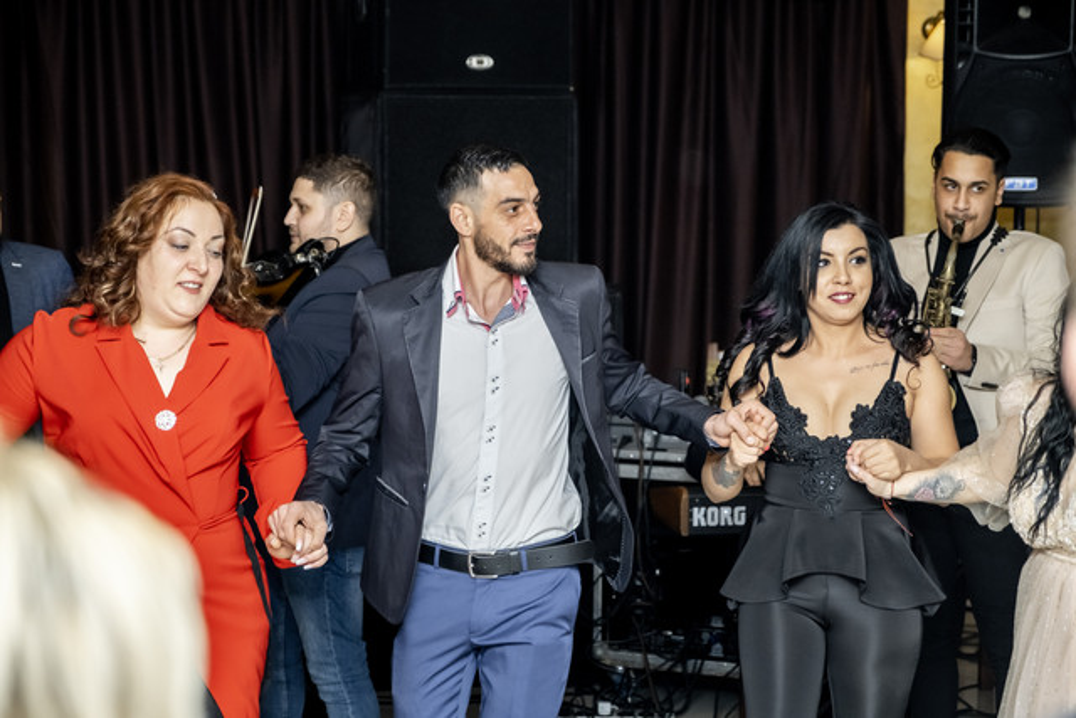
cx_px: 538
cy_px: 359
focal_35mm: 83
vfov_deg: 16.5
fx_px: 2481
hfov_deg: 24.5
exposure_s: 1/160
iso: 800
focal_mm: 55
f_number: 2.8
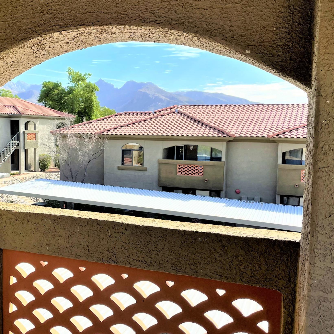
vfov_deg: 40.0
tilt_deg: -3.7
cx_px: 87
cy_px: 166
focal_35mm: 42
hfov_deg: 39.1
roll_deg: -0.4
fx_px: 458
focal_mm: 4.2
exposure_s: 1/1595
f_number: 1.6
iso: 32
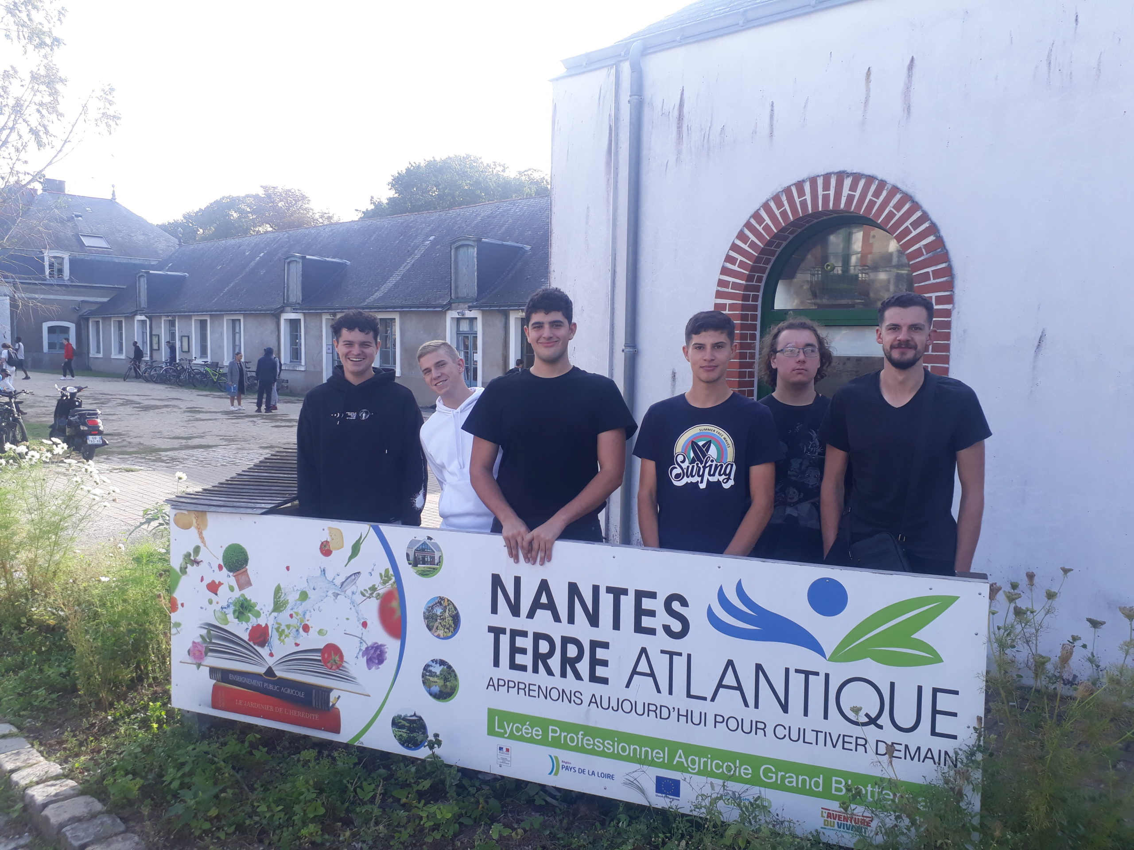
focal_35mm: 27
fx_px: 885
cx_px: 567
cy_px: 425
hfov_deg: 65.3
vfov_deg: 51.4
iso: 40
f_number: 1.9
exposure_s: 1/432
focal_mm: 3.6
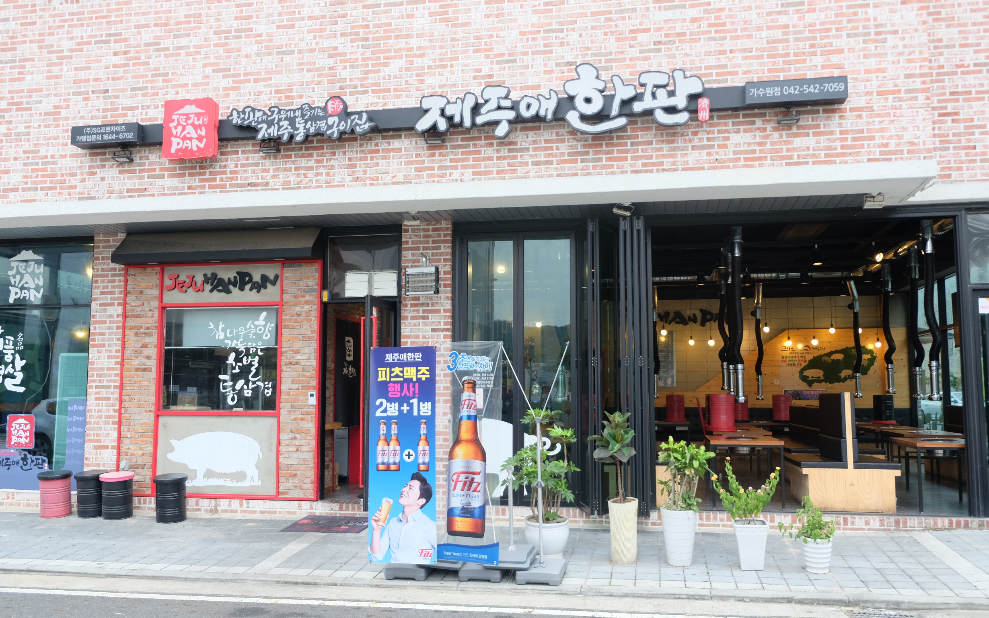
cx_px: 488
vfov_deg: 41.8
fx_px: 809
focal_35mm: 30
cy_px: 308
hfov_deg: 62.9
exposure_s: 1/160
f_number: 2.8
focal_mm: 19.6
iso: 500
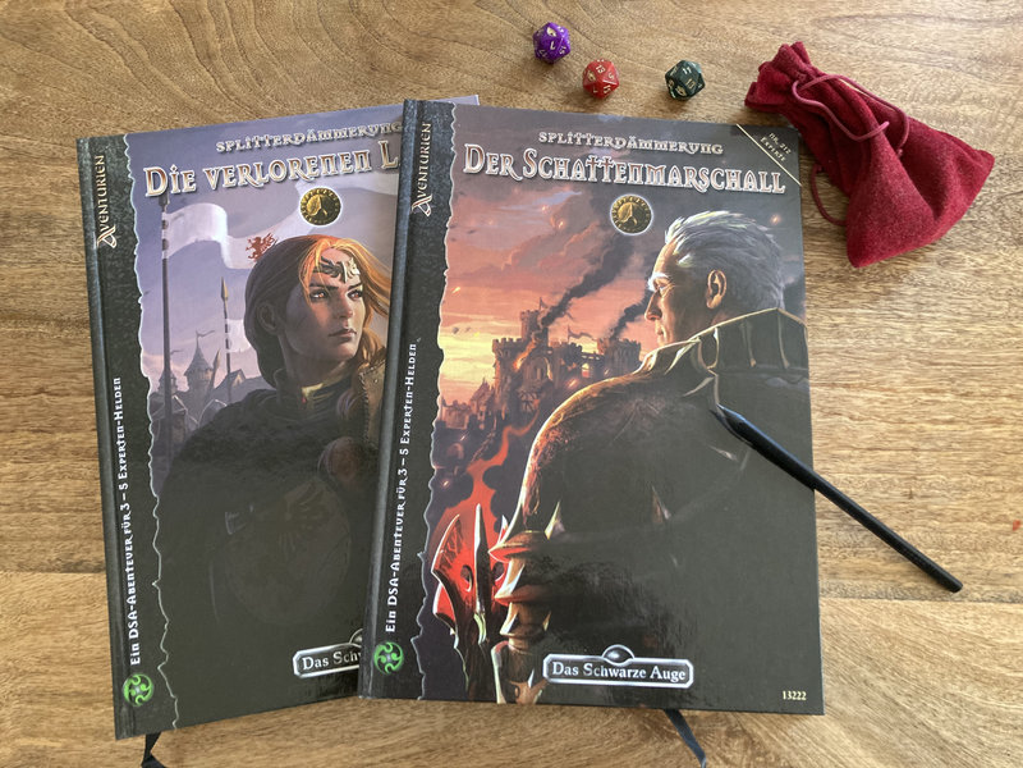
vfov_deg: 49.7
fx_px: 827
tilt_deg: -75.5
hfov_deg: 63.4
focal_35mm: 28
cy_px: 384
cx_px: 512
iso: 320
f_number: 1.8
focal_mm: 3.99
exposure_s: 1/59
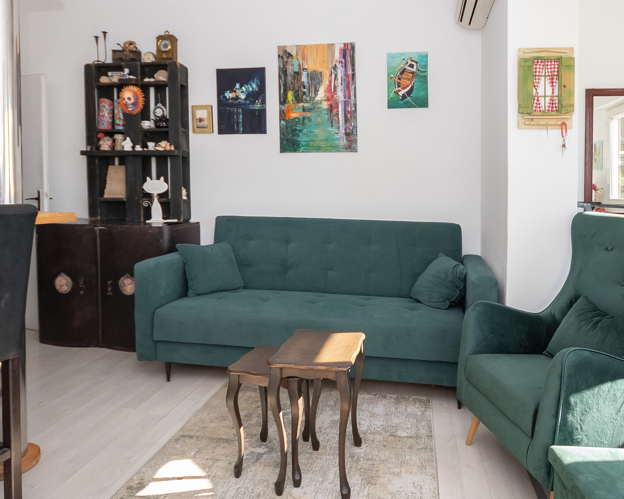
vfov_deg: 60.7
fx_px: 425
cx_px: 321
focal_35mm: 23
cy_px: 219
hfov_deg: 72.6
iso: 200
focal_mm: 10
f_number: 4.5
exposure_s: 1/80
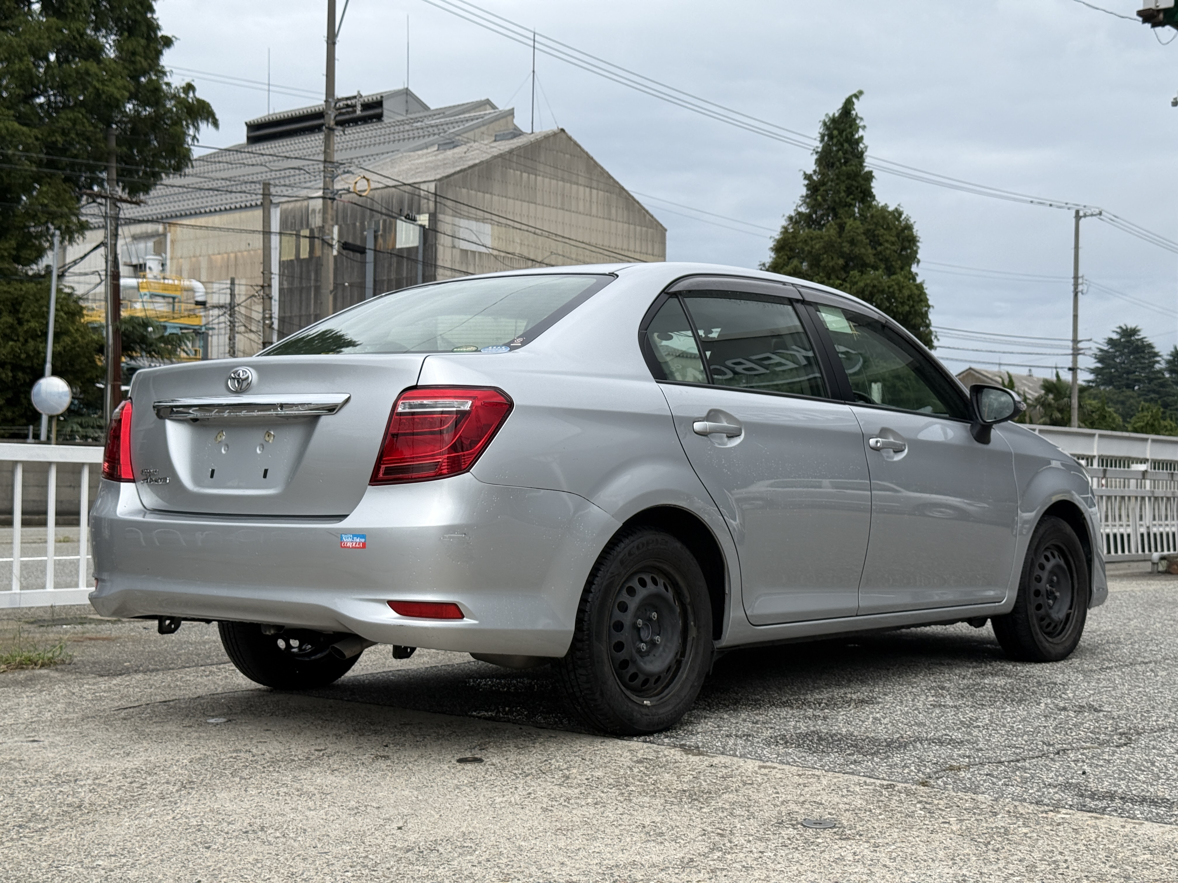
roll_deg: -0.9
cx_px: 589
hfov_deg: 39.7
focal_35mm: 48
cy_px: 442
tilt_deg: +1.8
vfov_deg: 30.3
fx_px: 1633
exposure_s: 1/4098
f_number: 1.78
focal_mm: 6.76
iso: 64
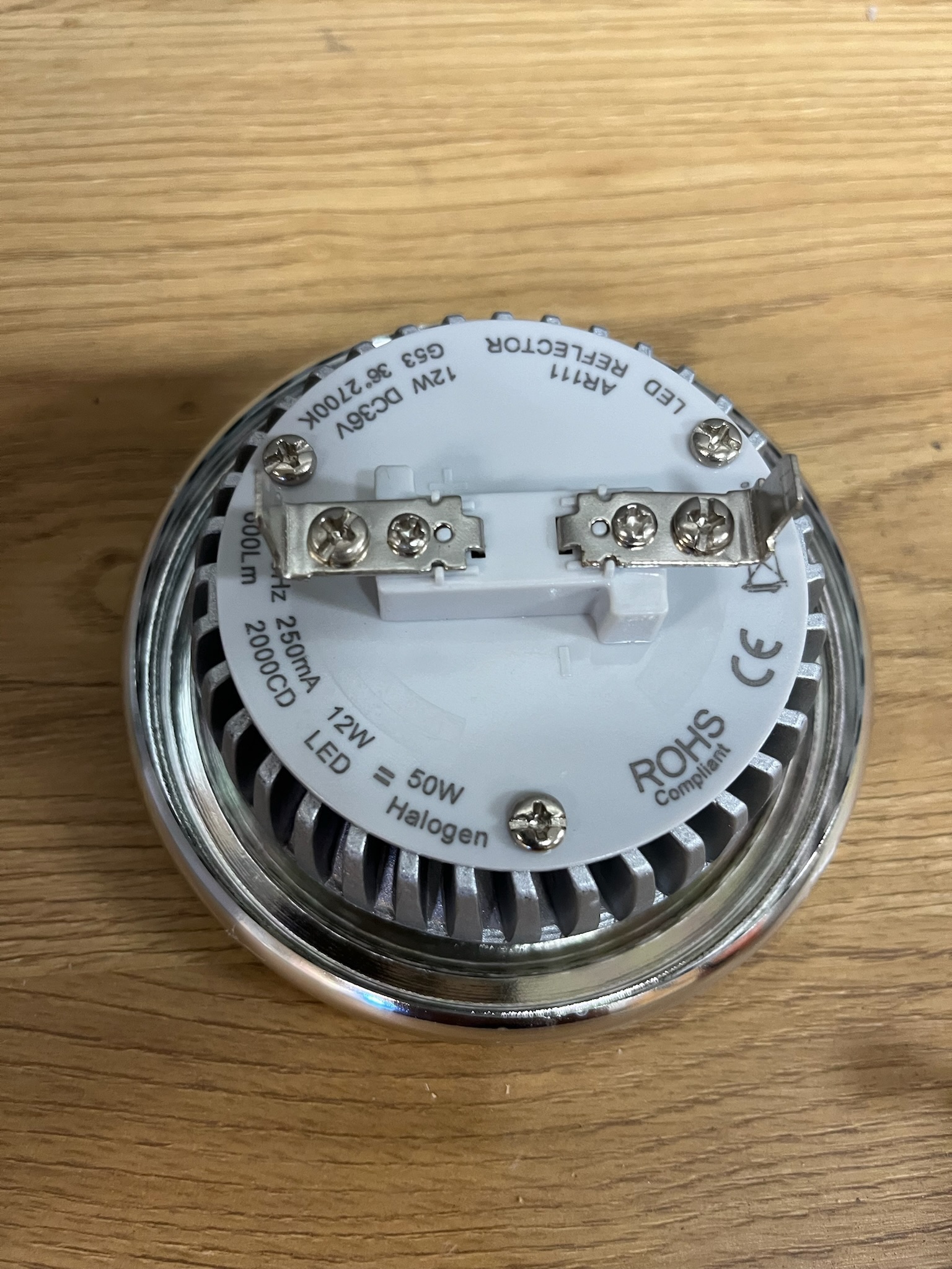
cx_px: 476
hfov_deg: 53.1
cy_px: 634
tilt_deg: -68.7
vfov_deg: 67.3
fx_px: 953
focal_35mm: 26
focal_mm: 5.1
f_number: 1.6
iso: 200
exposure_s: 1/50
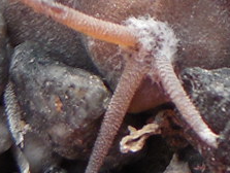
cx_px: 397
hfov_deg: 8.6
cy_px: -264
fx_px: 1477
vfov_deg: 6.4
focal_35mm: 222
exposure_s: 1/80
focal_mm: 5.6
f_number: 3.6
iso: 125
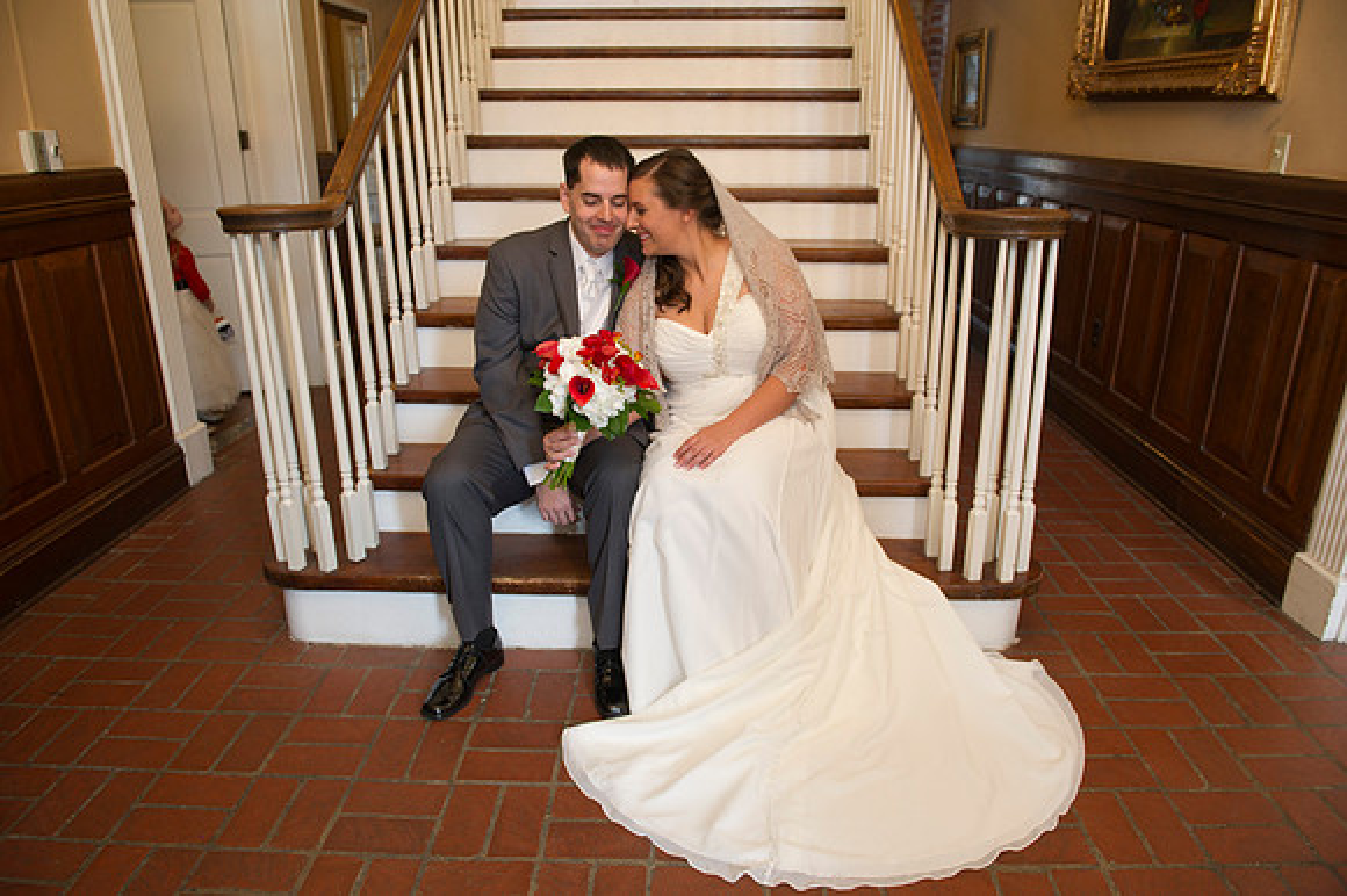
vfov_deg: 53.1
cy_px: 448
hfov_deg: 73.8
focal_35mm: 24
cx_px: 674
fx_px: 897
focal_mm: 24
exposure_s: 1/80
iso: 800
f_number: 4
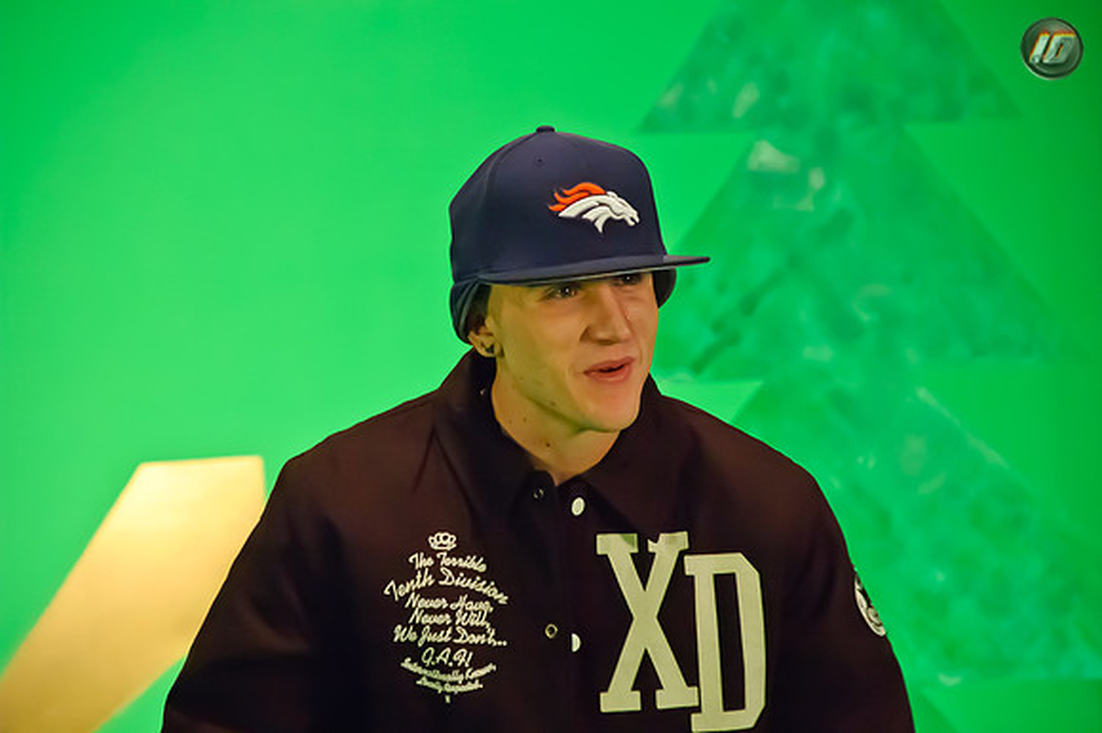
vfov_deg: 7.3
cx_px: 551
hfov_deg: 11.0
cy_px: 366
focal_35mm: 188
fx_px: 5736
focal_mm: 125
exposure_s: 1/125
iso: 1400
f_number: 5.6
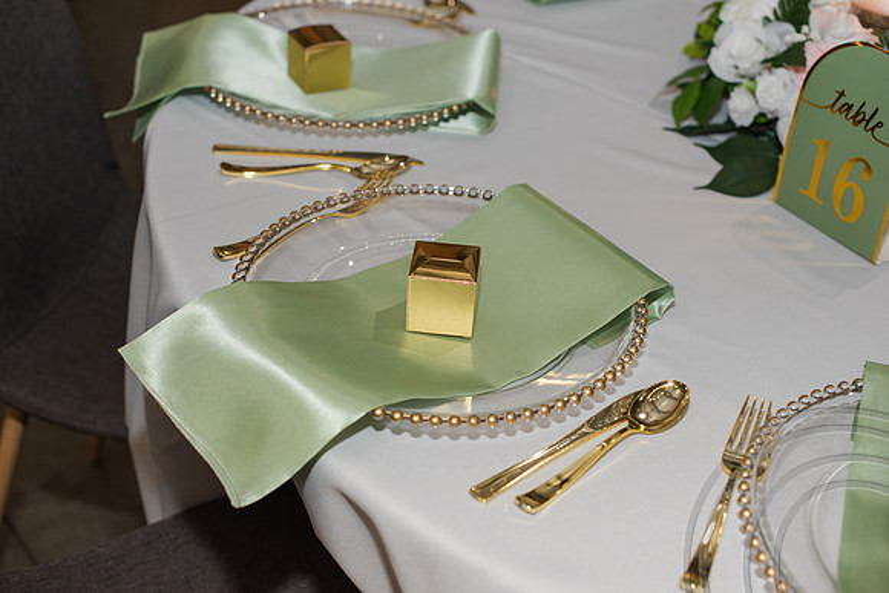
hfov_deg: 39.6
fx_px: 1235
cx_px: 444
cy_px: 296
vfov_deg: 27.0
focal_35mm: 50
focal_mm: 50
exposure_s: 1/200
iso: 800
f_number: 3.2
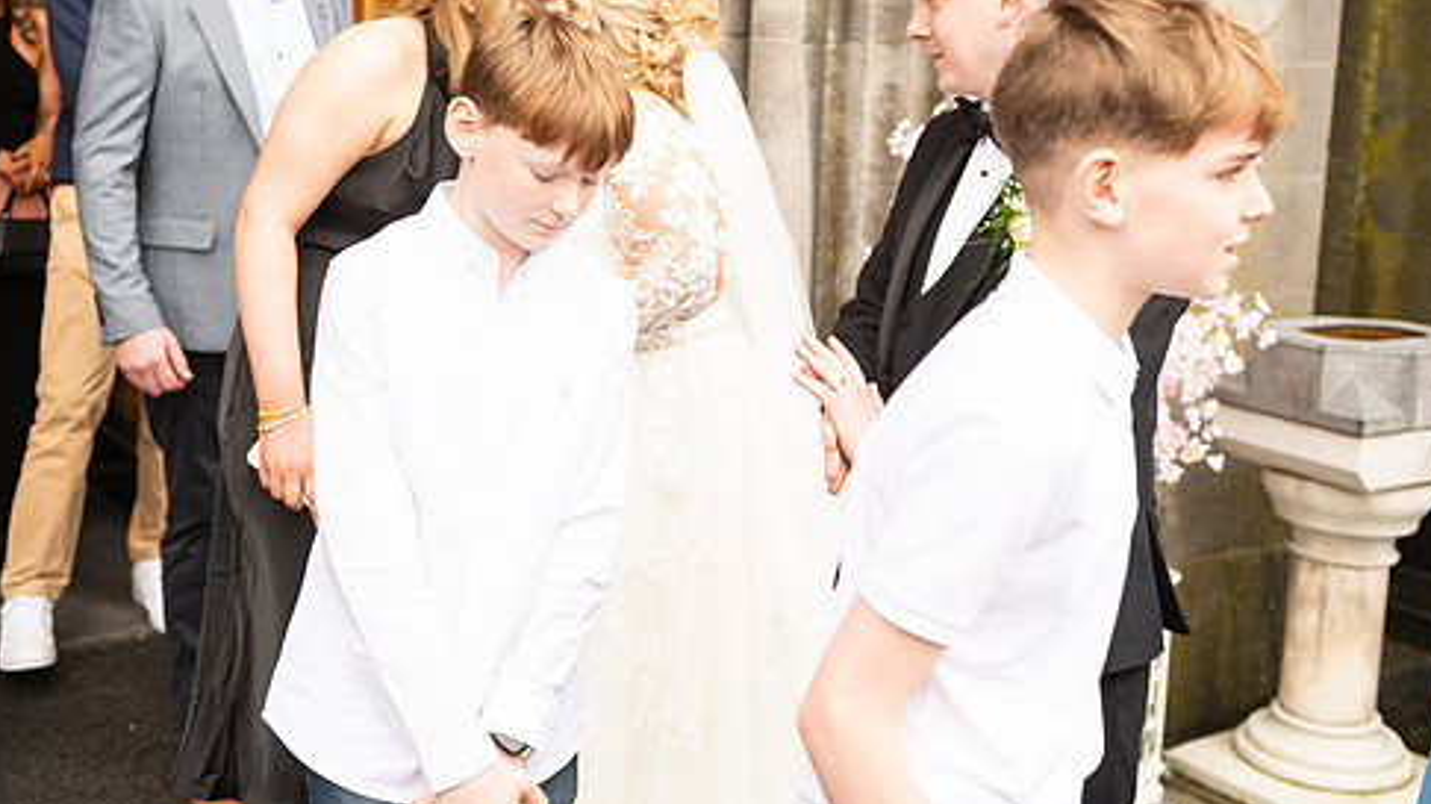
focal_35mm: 45
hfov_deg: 45.4
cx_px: 771
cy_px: 308
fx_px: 1707
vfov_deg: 26.4
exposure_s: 1/160
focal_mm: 36
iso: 125
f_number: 3.5
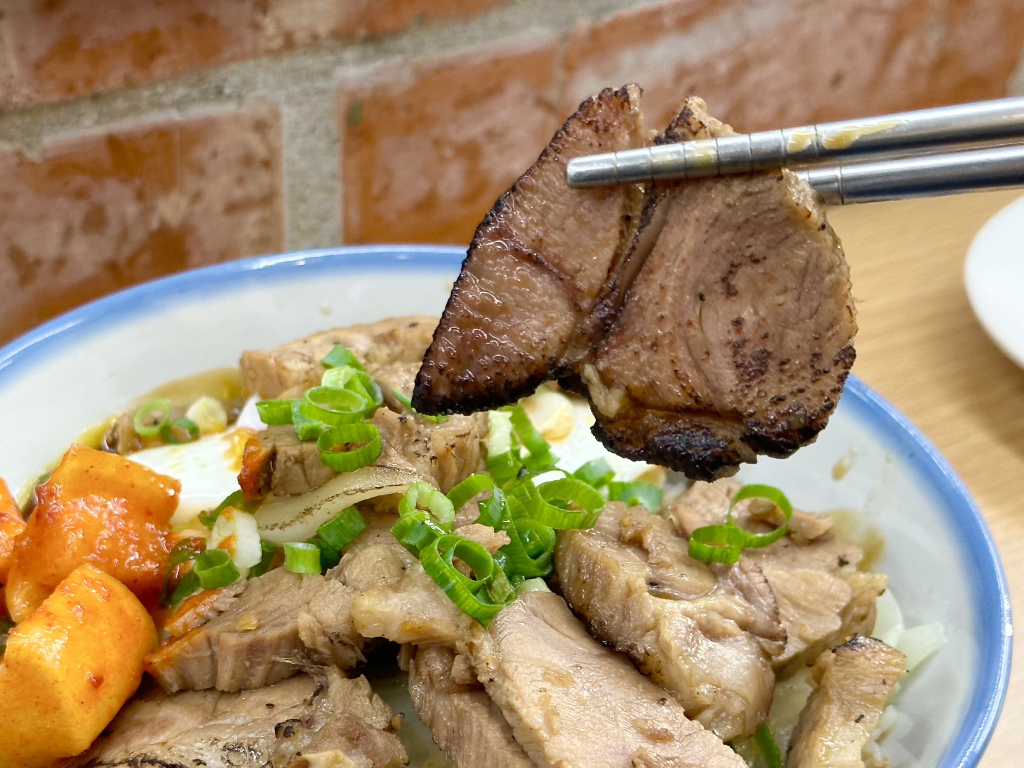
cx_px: 512
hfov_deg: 39.7
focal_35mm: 48
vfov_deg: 30.3
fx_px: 1420
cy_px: 384
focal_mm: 6.86
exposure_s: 1/60
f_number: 1.78
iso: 125
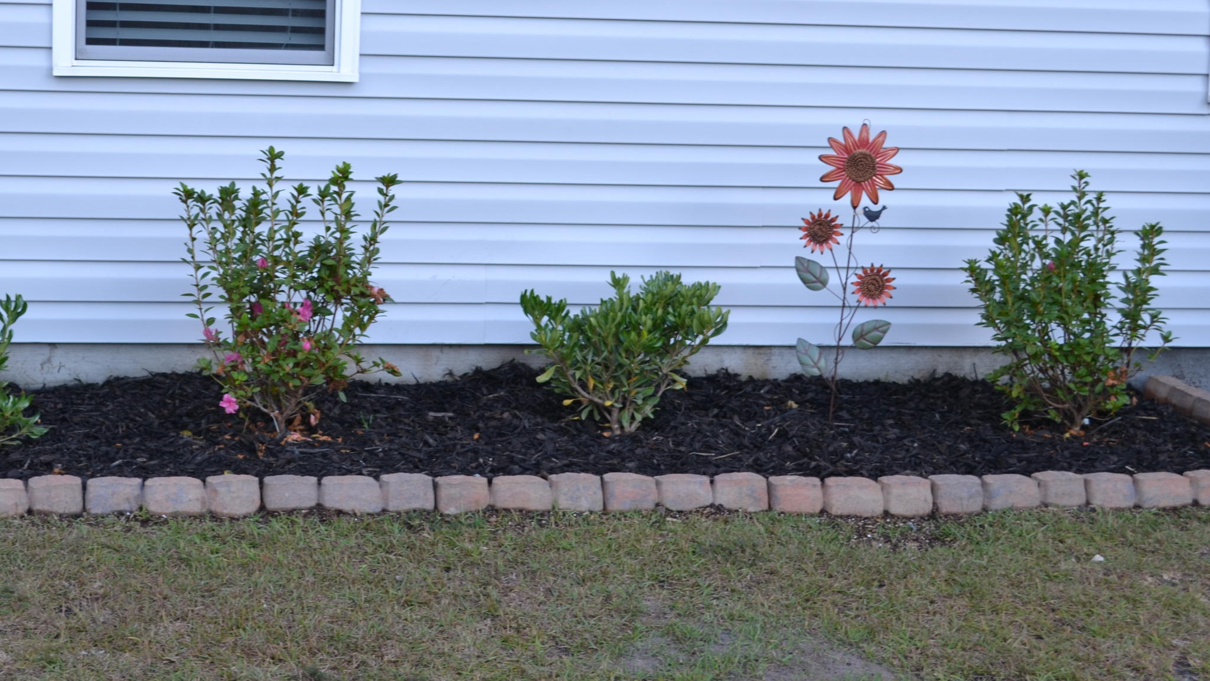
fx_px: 2214
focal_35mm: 69
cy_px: 249
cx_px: 437
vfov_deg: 17.5
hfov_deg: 30.4
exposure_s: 1/125
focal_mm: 30
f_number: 5.6
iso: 125
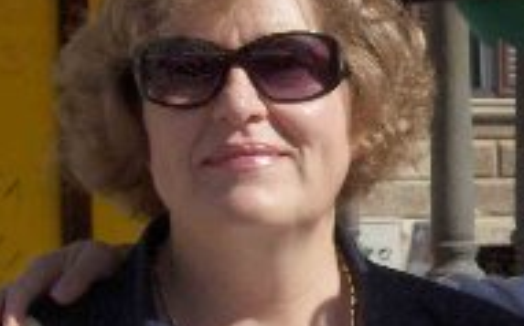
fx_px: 1969
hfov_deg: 14.7
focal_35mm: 138
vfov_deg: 9.5
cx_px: 627
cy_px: 249
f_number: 4.8
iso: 100
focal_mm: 8
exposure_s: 1/800
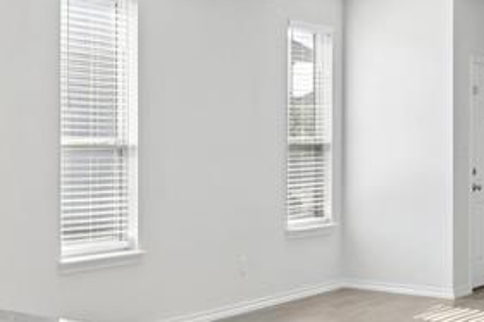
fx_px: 981
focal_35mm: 73
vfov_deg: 18.6
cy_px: 139
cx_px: -138
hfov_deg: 24.4
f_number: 8
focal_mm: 20
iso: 400
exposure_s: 1/125
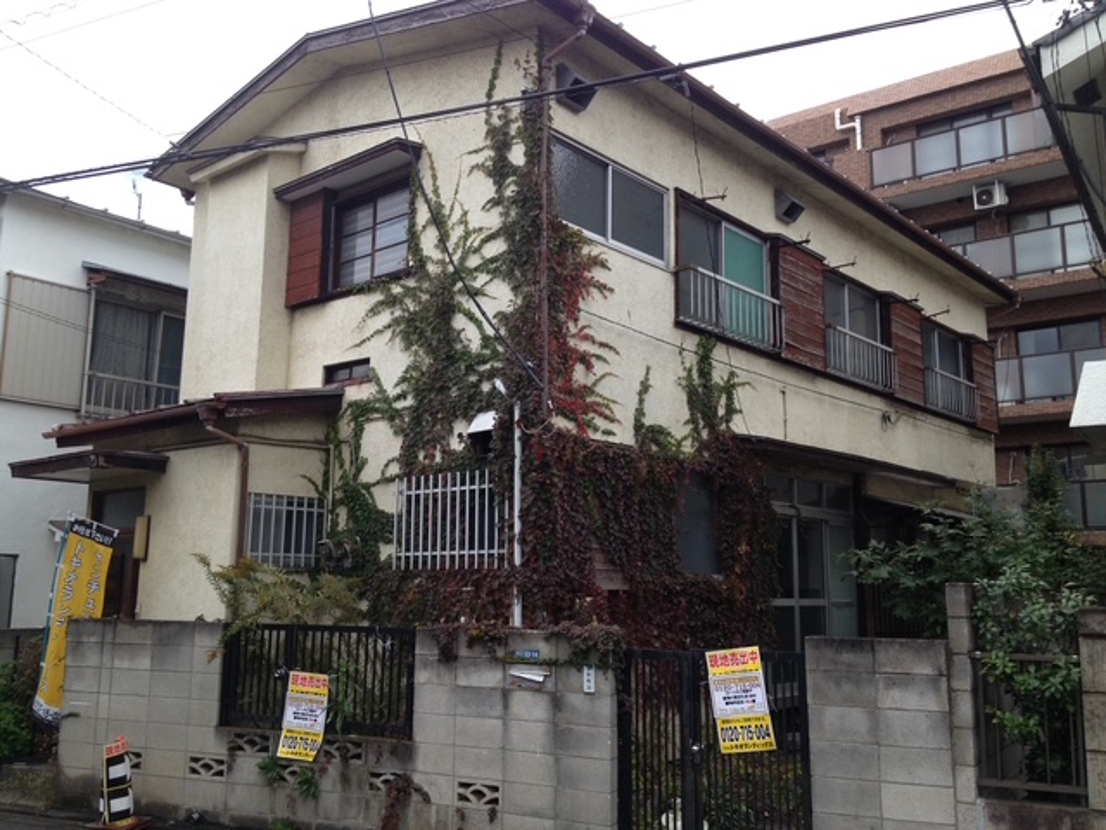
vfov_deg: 40.7
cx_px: 553
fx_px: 1118
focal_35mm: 35
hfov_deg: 52.6
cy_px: 415
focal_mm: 4.28
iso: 80
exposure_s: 1/120
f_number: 2.4
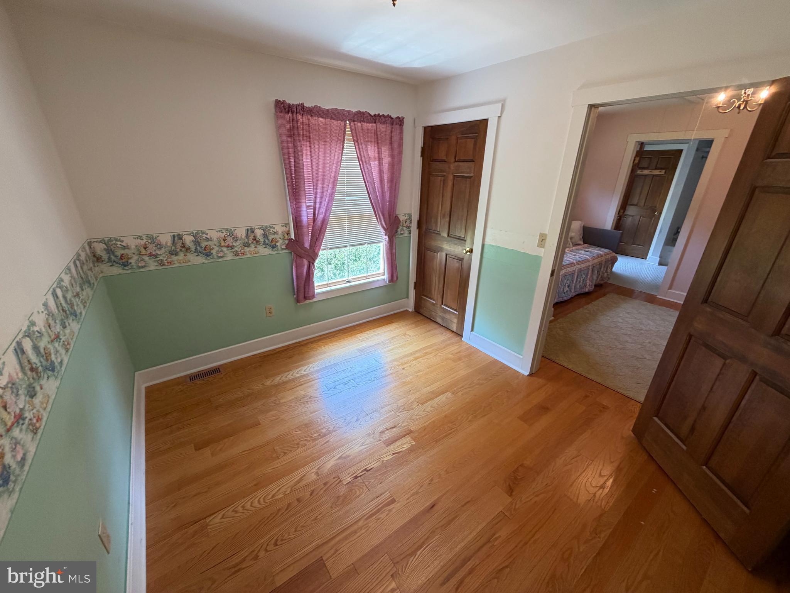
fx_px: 320
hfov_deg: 102.1
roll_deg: -2.6
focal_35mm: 14
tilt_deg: -21.7
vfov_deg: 85.7
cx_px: 395
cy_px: 296
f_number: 2.2
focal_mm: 2.22
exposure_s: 1/120
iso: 320
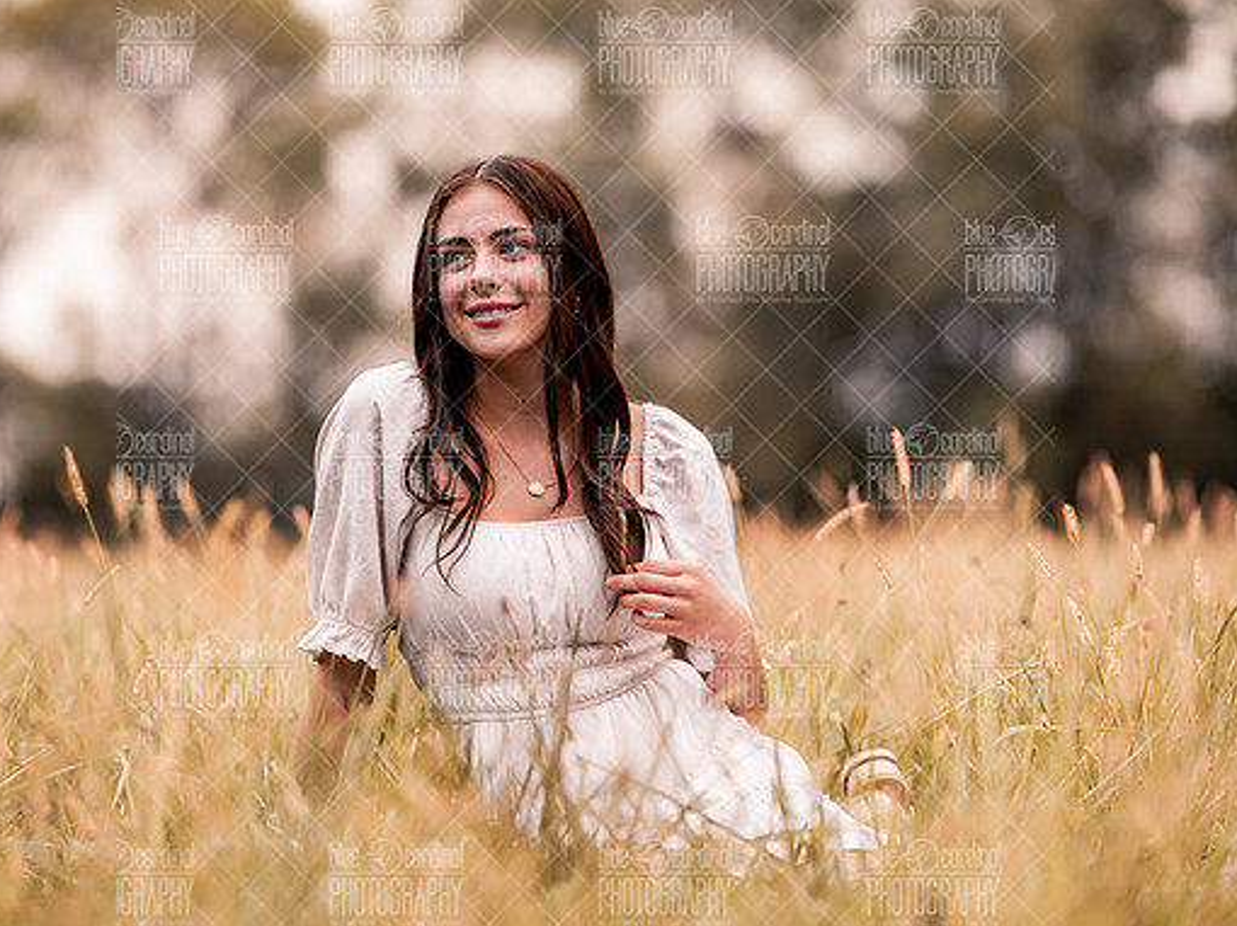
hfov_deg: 20.0
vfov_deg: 15.1
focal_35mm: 98
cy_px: 457
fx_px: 3500
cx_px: 591
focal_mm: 85
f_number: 1.4
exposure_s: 1/250
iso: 125
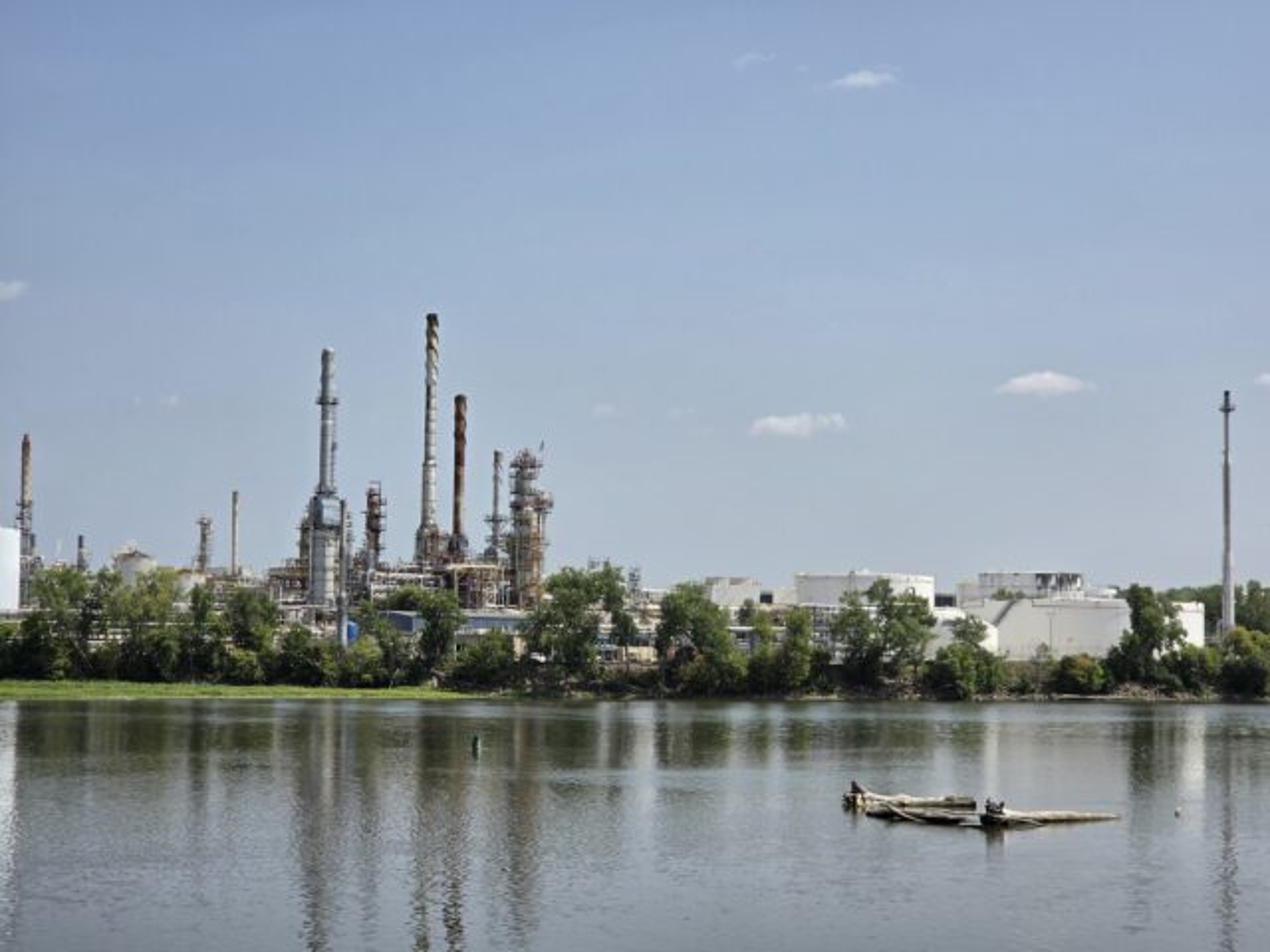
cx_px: 635
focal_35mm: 69
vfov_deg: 21.3
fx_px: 2531
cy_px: 476
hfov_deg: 28.2
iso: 25
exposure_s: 1/1554
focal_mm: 7
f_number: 2.4
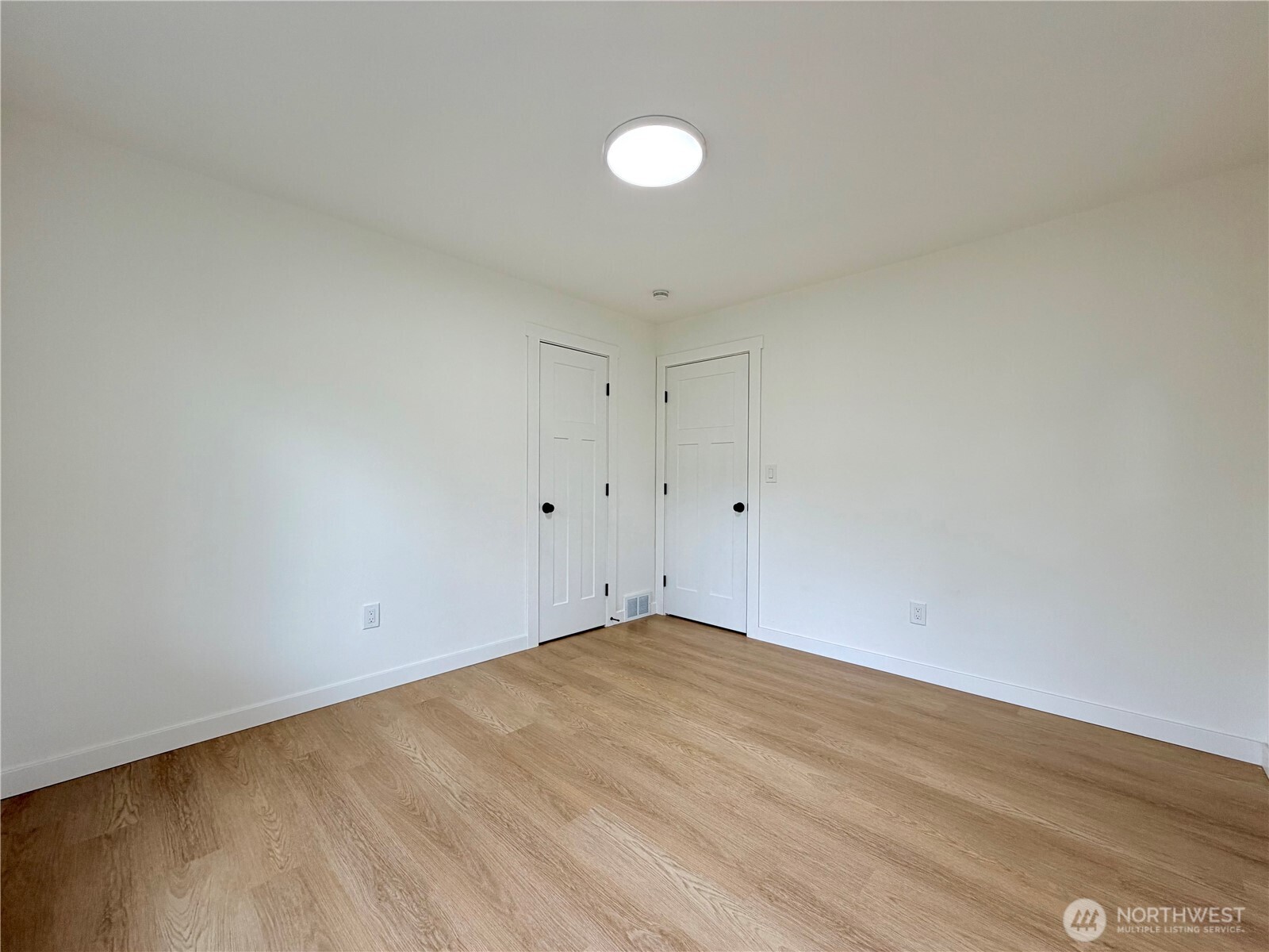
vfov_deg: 85.7
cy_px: 476
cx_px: 634
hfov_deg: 102.1
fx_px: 513
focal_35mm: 14
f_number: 2.2
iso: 80
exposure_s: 1/120
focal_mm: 2.22
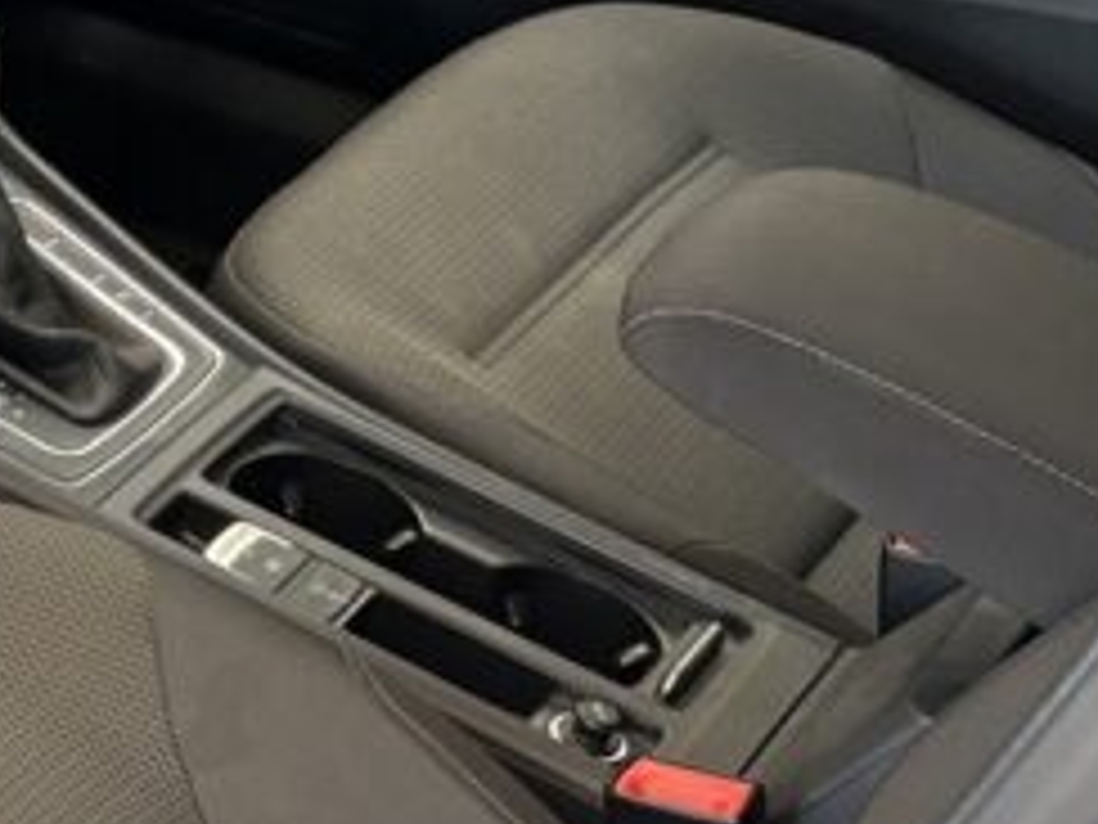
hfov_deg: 15.3
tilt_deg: -31.7
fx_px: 3457
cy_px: 315
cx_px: -927
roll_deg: -0.1
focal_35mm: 109
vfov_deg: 13.6
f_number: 1.6
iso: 250
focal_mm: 5.96
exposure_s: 1/50
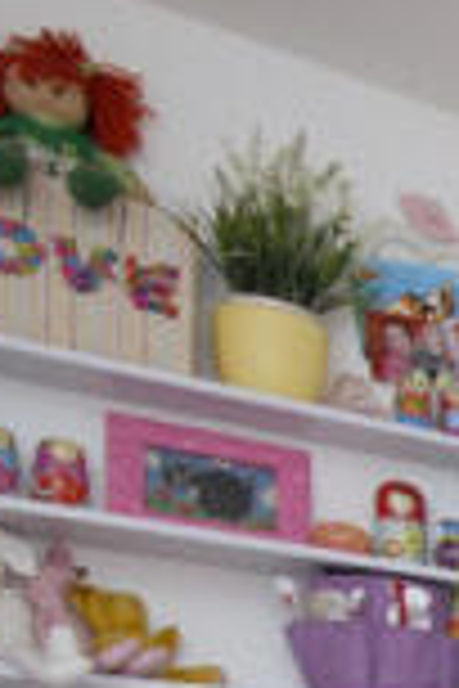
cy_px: 938
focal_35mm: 64
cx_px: 1294
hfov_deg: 12.3
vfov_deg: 25.9
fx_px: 1224
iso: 400
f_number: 9
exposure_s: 1/10
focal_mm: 10
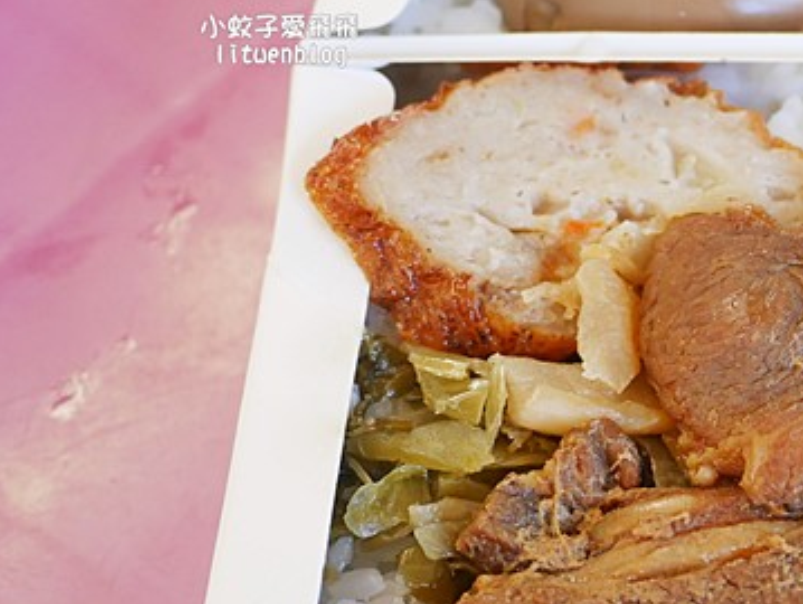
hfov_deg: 23.1
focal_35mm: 78
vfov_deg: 18.9
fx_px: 1811
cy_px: 285
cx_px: 935
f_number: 2.5
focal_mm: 14
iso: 200
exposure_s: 1/80
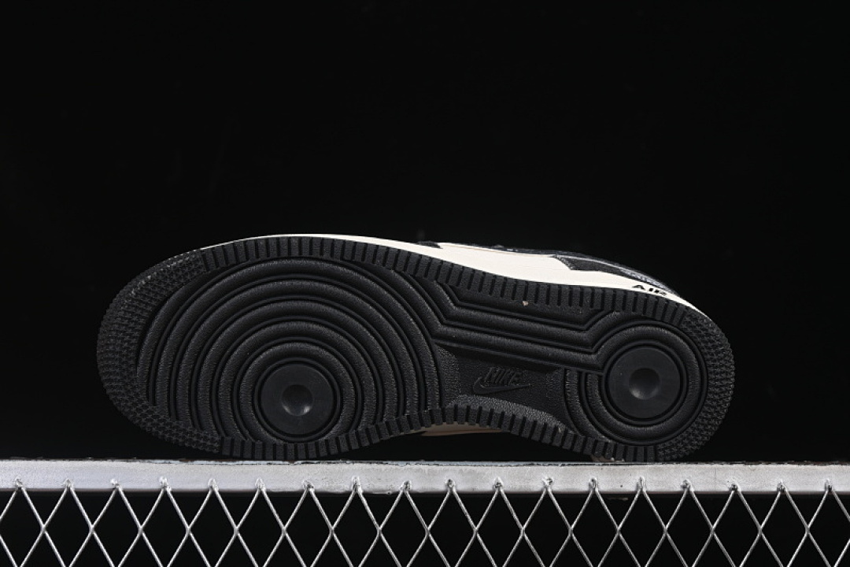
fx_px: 1771
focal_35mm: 75
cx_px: 425
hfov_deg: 27.0
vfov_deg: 18.2
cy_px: 284
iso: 160
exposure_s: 1/60
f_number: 6.3
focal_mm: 50
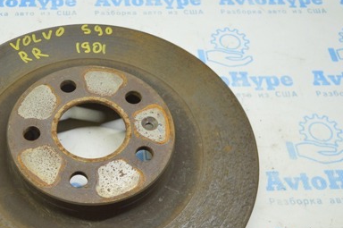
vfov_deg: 29.3
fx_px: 428
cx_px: 86
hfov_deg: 42.3
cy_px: 171
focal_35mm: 45
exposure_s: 1/40
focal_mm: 18
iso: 400
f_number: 3.5
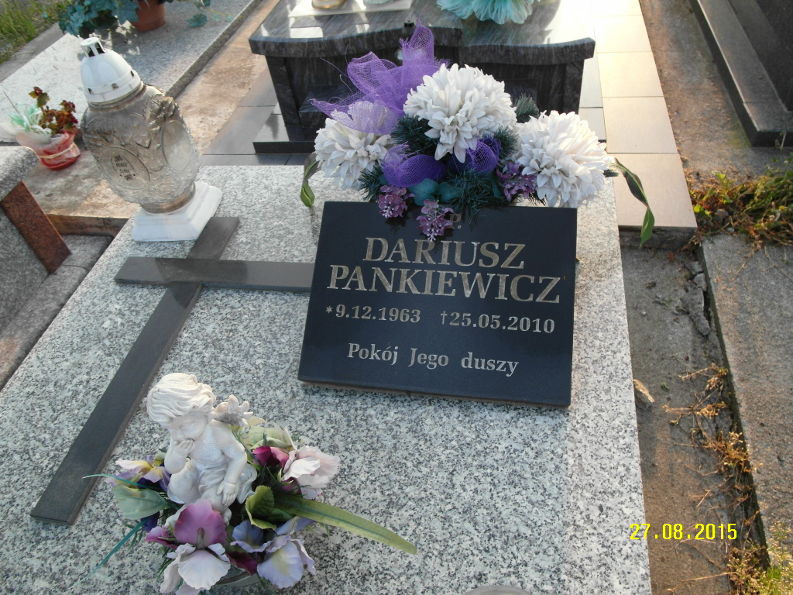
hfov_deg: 71.6
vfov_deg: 56.8
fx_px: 550
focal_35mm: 24
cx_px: 396
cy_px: 298
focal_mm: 5.2
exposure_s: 1/90
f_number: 3.4
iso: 80
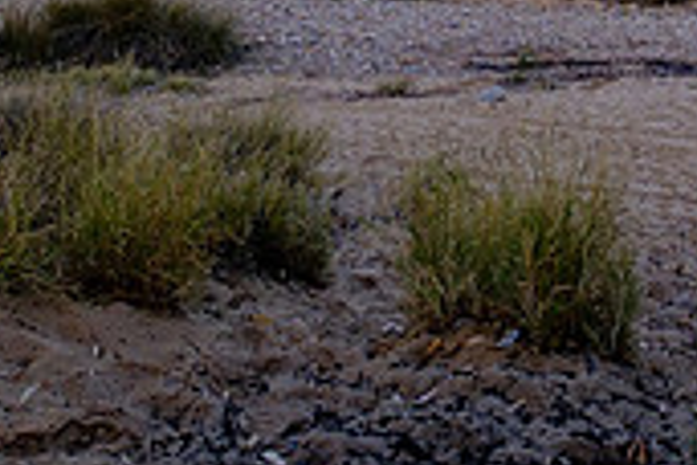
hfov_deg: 38.6
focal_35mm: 51
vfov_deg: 21.9
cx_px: 436
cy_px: -235
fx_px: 987
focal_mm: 10
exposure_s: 1/75
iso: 400
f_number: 8
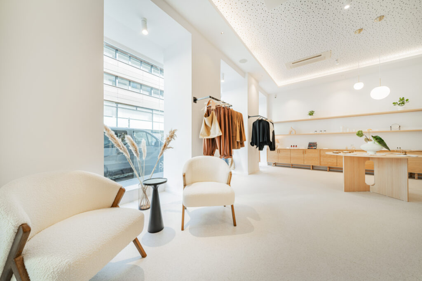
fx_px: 141
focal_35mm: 12
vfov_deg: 90.0
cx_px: 211
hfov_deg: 112.6
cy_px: 140
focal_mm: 12
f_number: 8
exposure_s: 1/25
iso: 100
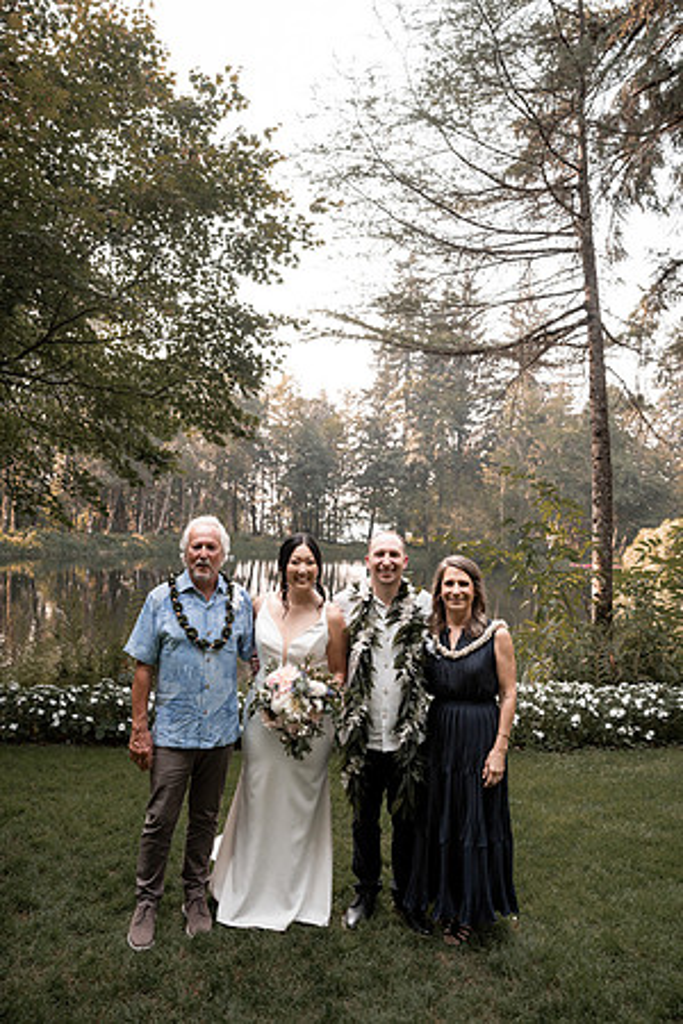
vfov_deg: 73.7
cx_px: 342
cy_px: 512
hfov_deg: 53.1
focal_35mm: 24
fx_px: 683
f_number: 2.8
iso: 200
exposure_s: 1/400
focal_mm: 24
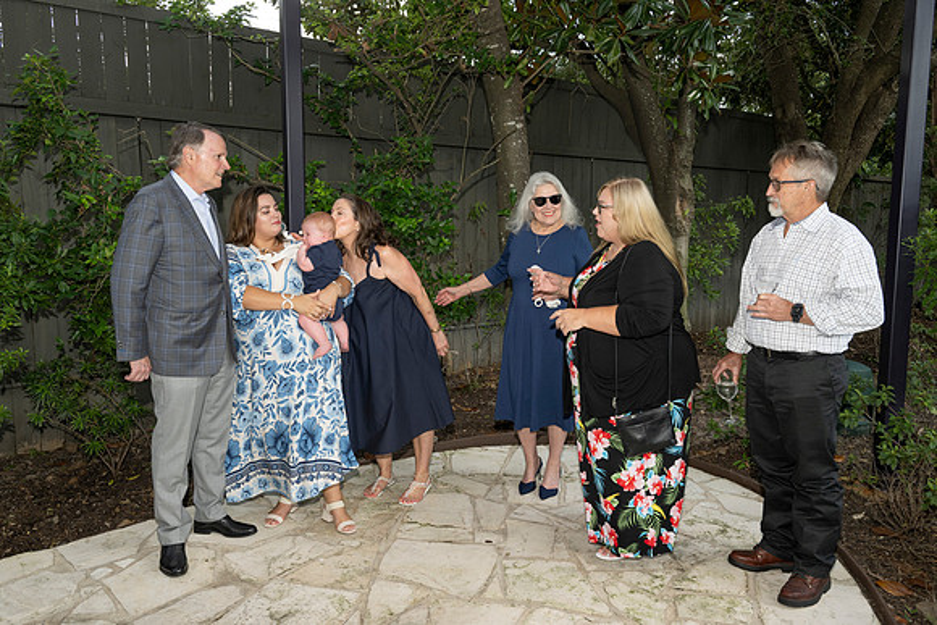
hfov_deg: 66.4
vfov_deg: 47.2
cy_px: 312
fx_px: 716
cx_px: 468
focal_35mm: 28
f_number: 6.3
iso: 400
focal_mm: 27.5
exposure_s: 1/160
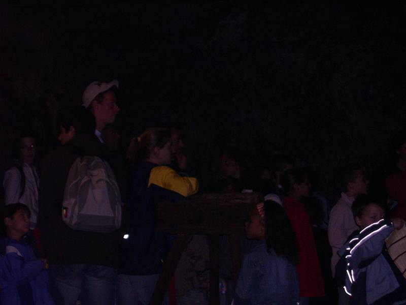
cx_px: 203
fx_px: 1337
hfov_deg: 17.3
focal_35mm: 114
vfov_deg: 13.0
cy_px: 152
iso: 400
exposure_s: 1/60
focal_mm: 24
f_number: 4.9
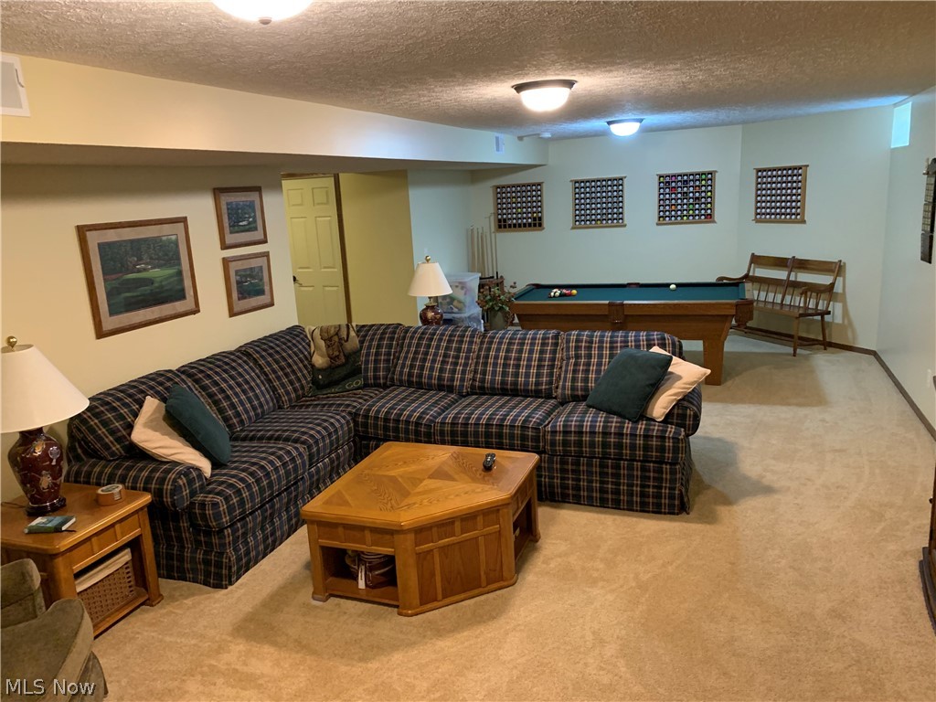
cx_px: 468
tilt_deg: -13.6
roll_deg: +3.0
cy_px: 351
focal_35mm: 26
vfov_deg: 53.1
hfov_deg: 67.3
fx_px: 703
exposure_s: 1/40
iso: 320
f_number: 1.8
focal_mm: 4.25
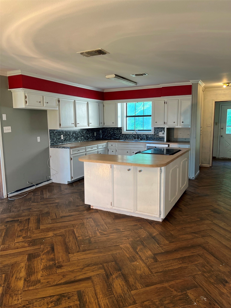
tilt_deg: -9.9
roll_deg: +1.6
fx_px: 231
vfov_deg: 67.3
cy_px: 154
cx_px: 116
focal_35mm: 26
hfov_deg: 53.1
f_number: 1.5
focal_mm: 5.7
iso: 125
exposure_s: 1/120
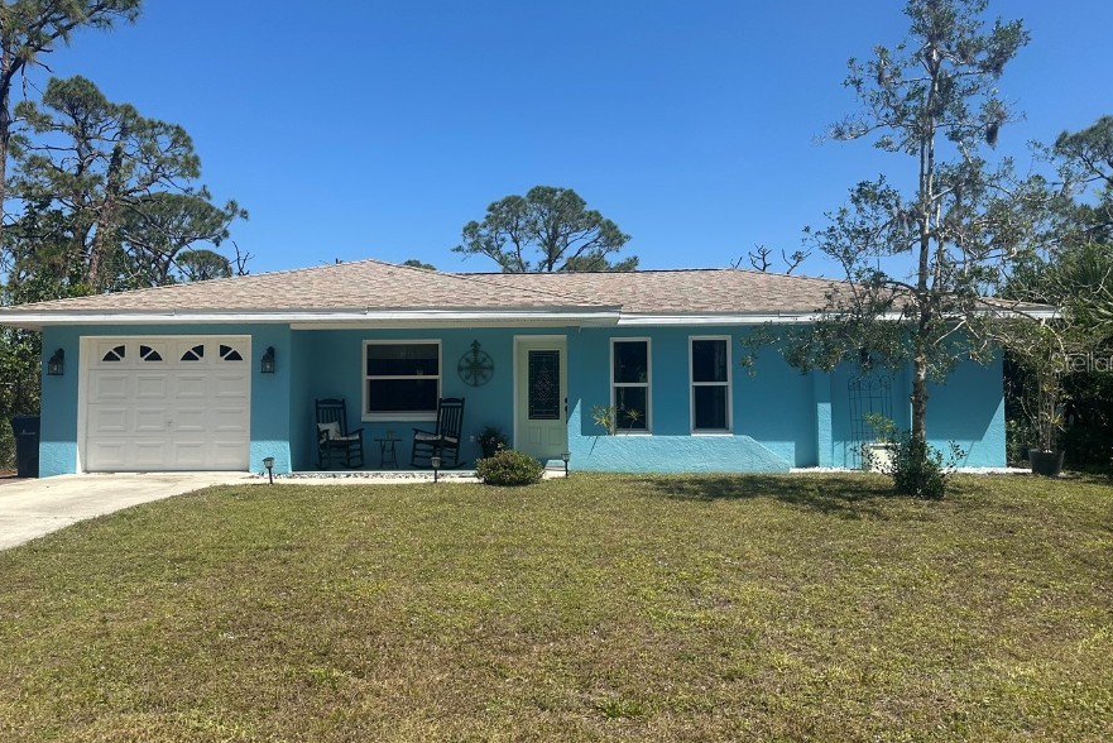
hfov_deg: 63.6
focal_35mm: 29
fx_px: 897
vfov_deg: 45.0
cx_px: 523
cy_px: 361
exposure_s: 1/4762
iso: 80
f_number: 1.78
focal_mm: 6.86
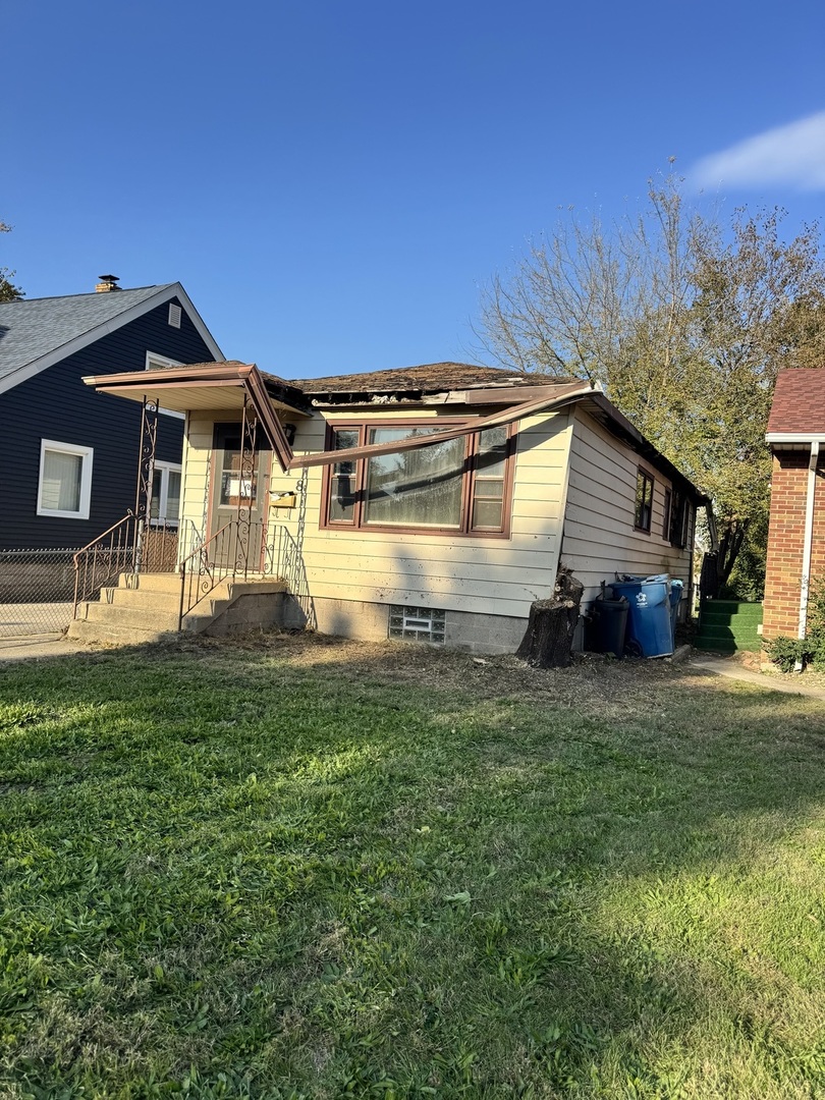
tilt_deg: -4.0
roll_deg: -2.5
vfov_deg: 71.6
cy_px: 550
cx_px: 412
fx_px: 763
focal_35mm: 24
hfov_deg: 56.8
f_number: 1.78
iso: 80
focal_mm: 6.76
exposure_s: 1/2604
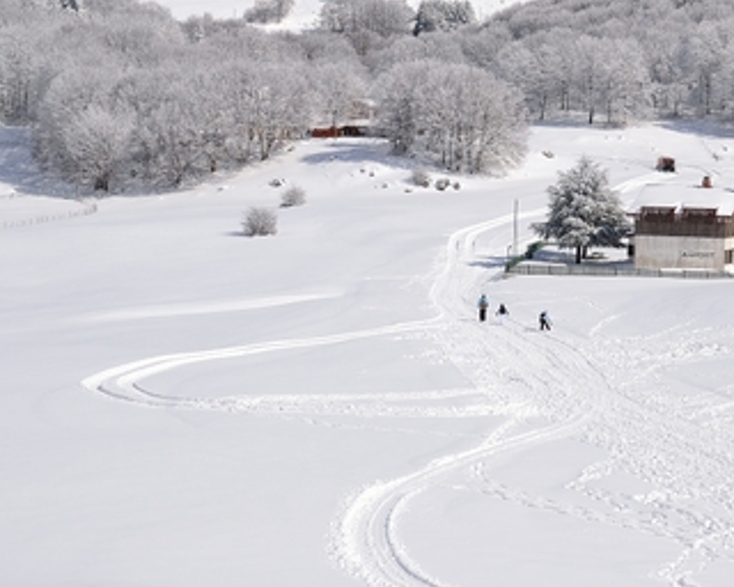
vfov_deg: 17.0
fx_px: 1955
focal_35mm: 90
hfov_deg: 21.2
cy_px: 141
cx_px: 509
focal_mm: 32
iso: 100
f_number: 8
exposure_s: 1/640
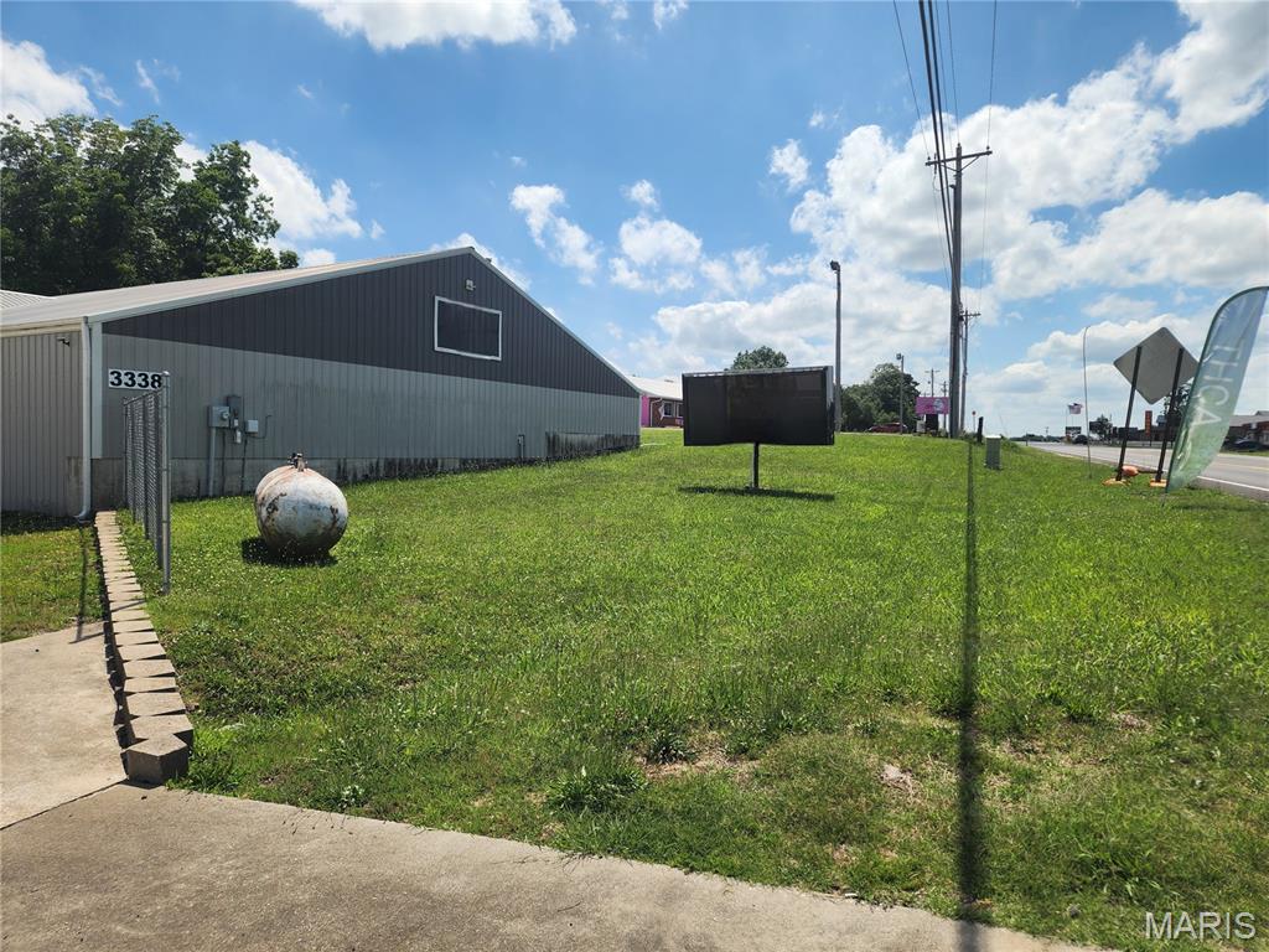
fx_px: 843
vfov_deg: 58.9
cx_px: 634
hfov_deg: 73.9
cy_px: 476
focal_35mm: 23
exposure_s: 1/2000
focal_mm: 6.4
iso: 12
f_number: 1.8
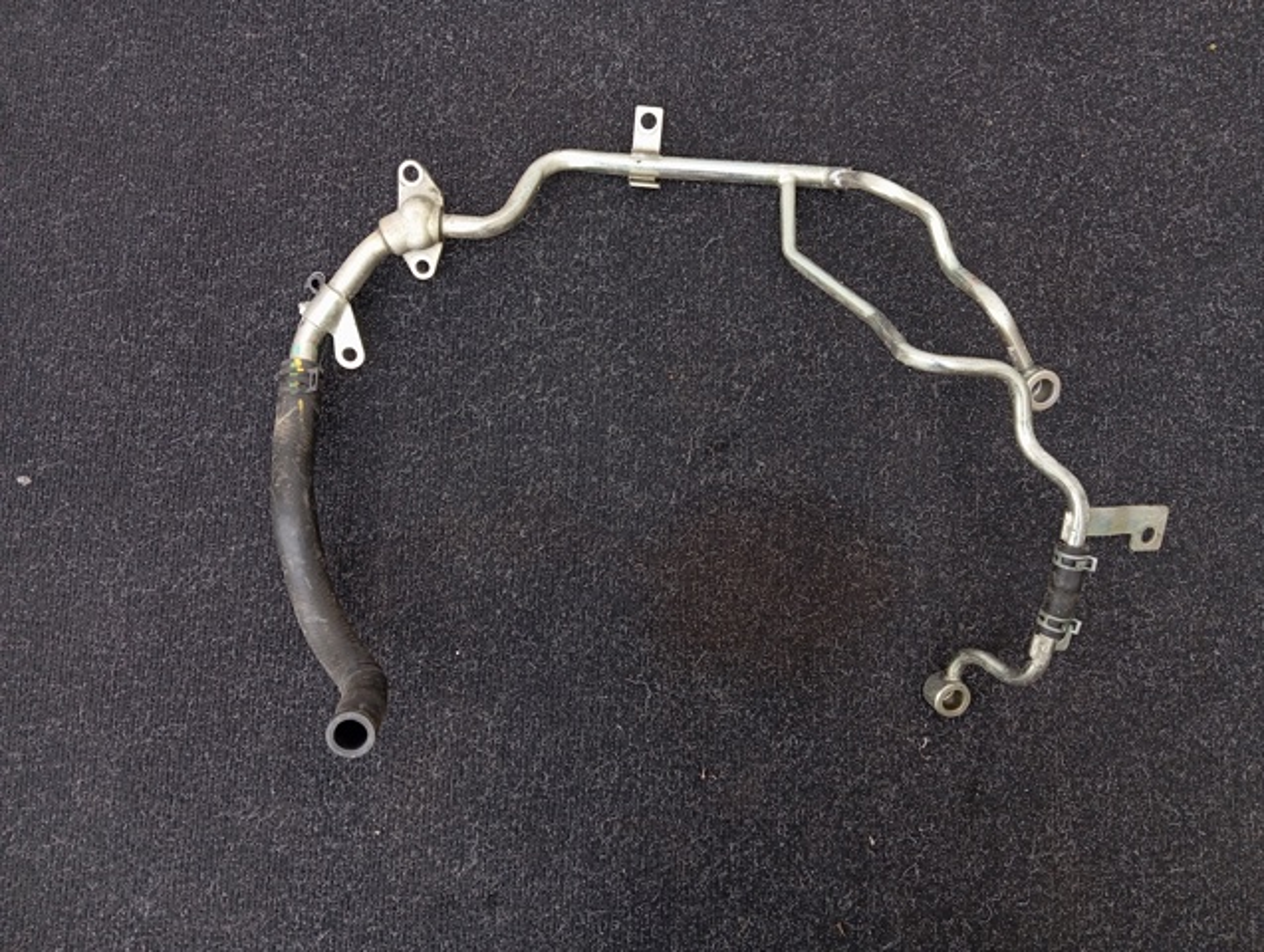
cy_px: 476
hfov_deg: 63.4
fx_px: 1024
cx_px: 632
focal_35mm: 28
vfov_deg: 49.9
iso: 134
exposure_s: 1/50
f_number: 1.8
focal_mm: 4.22
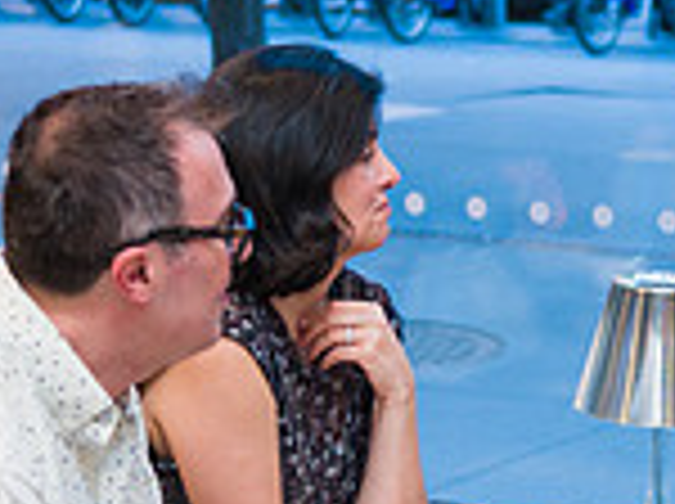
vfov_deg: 9.9
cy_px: 387
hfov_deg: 13.0
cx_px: 752
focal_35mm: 149
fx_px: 2901
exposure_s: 1/200
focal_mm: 40
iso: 400
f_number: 3.2
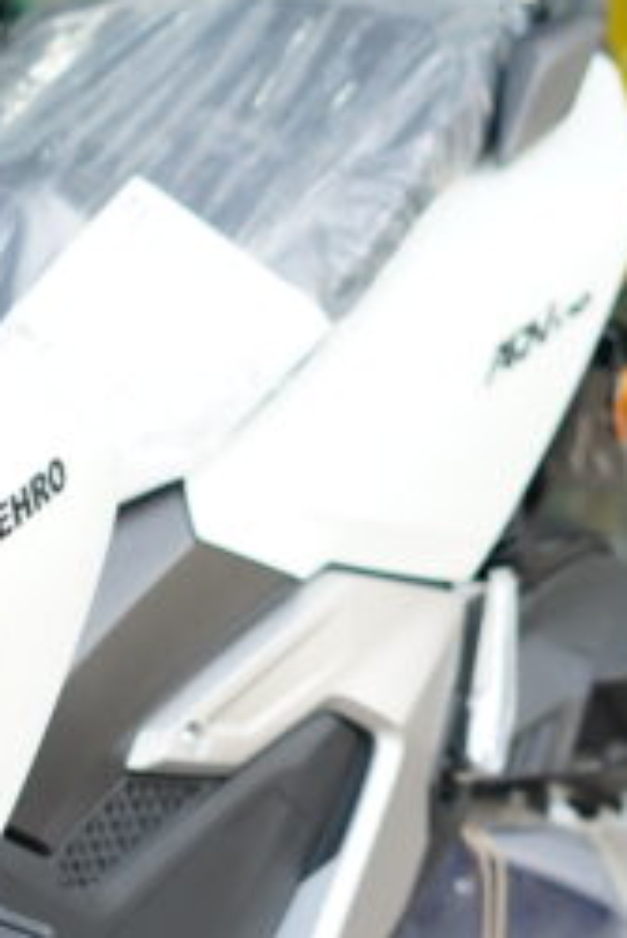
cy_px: 499
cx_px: -300
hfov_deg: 7.5
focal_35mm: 180
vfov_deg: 11.4
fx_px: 4696
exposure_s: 1/250
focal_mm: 50
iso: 200
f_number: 2.8
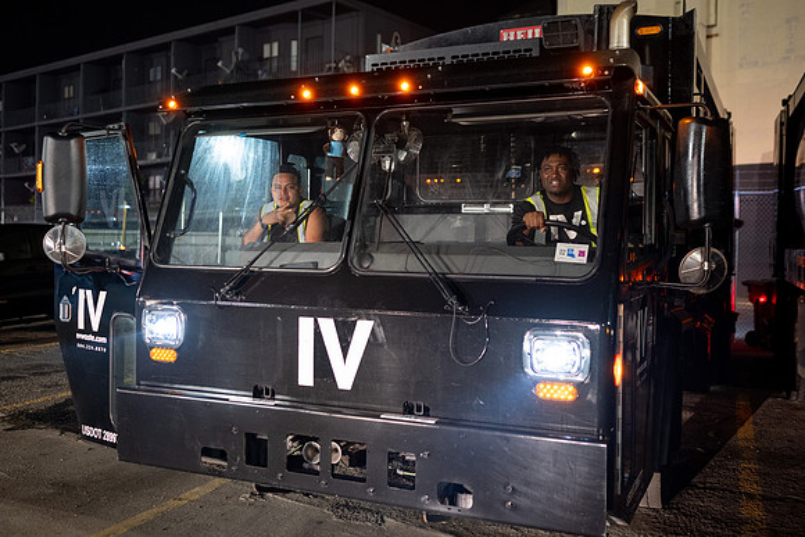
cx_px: 395
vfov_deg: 36.4
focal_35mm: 36
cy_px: 261
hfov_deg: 52.5
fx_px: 816
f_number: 2
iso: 800
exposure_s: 1/80
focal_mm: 35
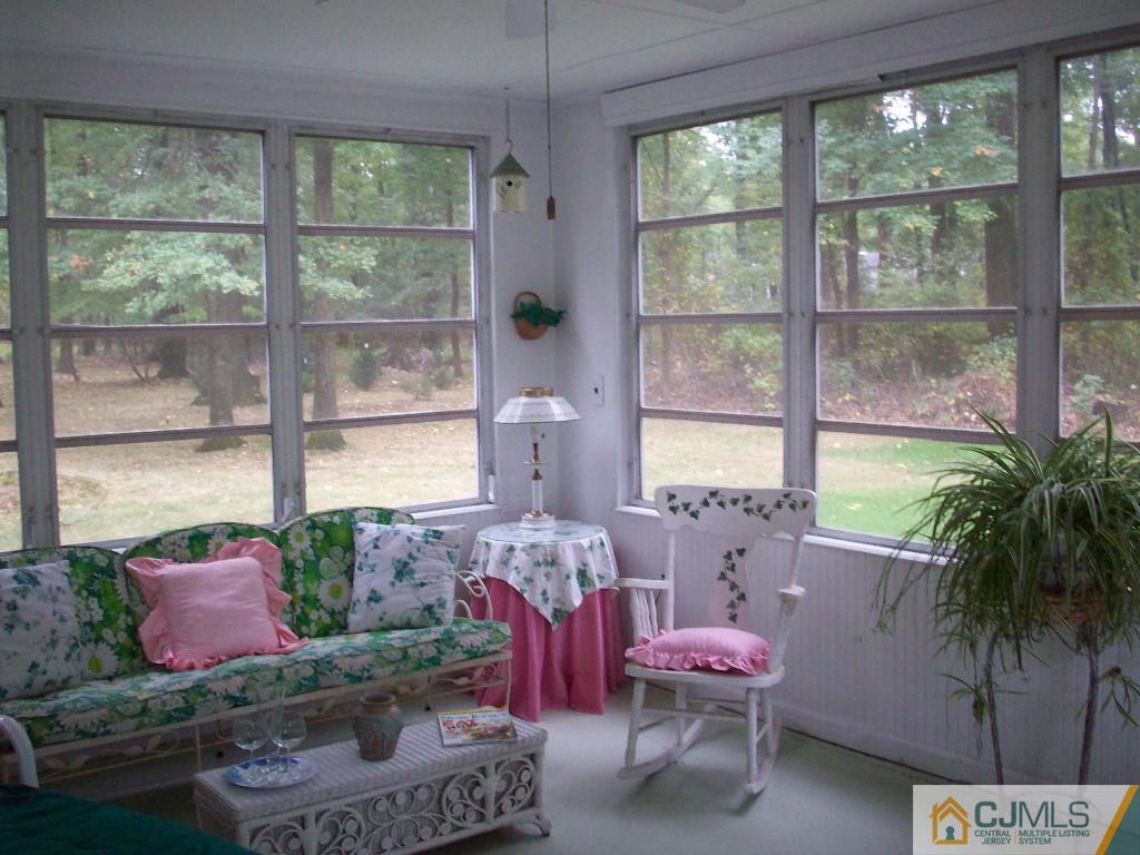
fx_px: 1219
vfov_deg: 38.7
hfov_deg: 50.1
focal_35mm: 37
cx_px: 570
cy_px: 428
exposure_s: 1/64
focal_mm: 6.2
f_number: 2.8
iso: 166
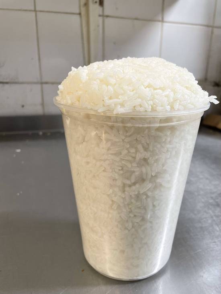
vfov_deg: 67.3
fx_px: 221
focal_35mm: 26
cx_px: 110
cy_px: 147
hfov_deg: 53.1
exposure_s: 1/60
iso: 64
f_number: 1.6
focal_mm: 4.2
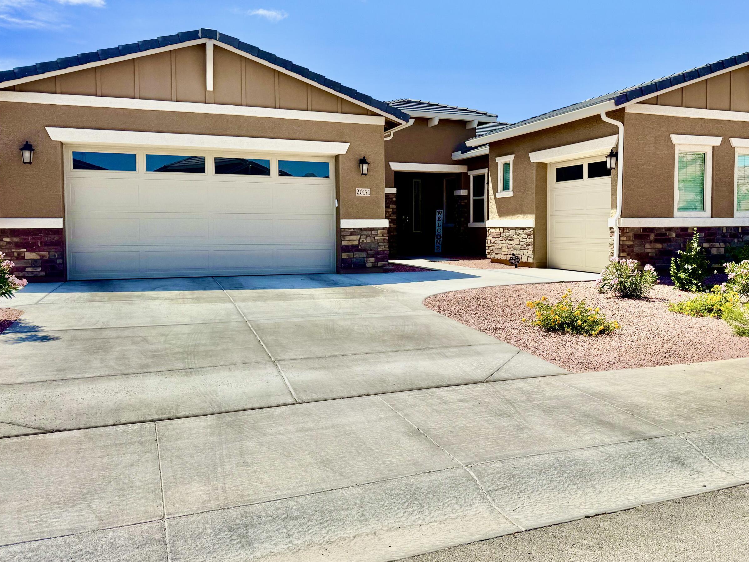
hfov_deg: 59.6
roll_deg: +0.5
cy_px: 257
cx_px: 439
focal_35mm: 30
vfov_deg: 46.7
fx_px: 649
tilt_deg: -3.3
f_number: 1.78
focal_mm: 6.76
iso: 80
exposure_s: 1/7092
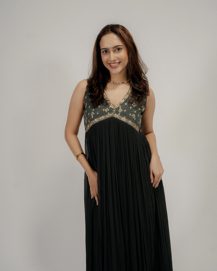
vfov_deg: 45.7
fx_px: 321
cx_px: 108
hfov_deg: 37.3
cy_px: 123
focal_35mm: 40
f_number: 4
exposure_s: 1/160
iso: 800
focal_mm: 35
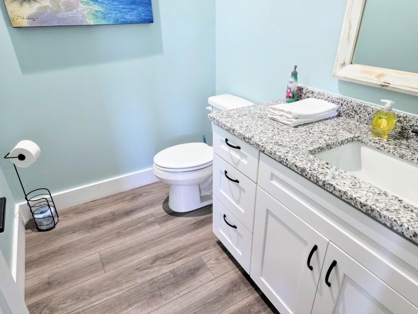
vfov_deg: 58.9
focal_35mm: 23
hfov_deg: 73.9
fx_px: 278
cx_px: 209
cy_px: 157
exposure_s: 1/120
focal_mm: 6.3
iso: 640
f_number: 1.7
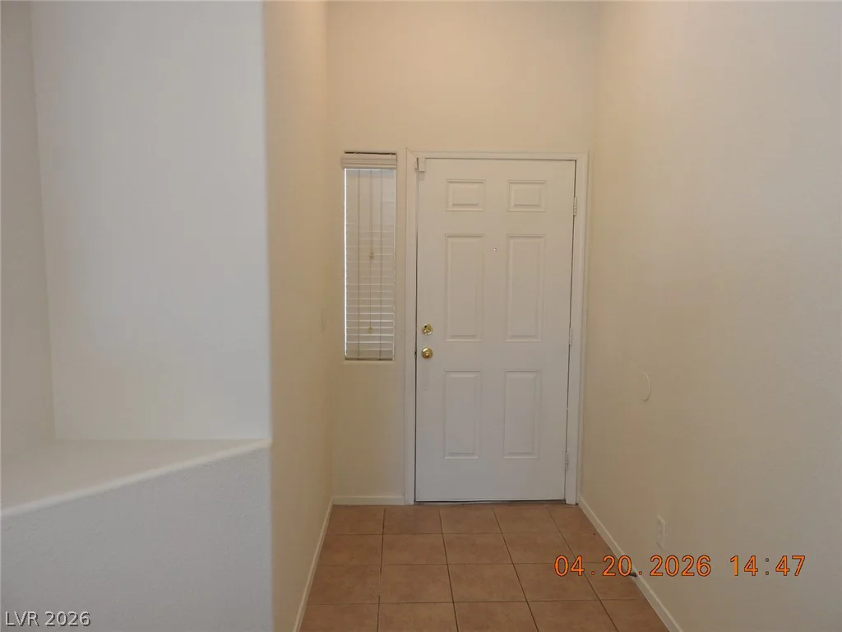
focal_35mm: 24
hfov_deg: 71.6
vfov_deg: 56.8
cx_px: 421
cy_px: 316
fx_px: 584
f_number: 3.3
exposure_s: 1/30
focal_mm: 4.3
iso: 160
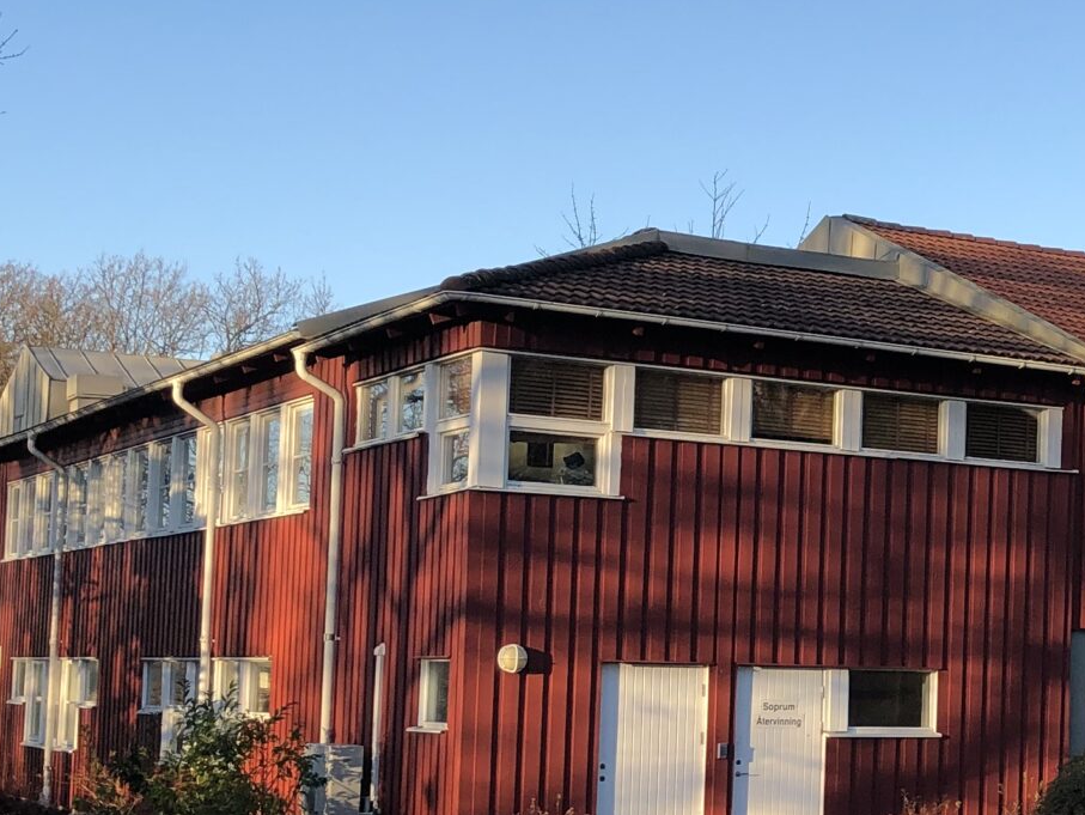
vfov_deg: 18.6
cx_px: 1148
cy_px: 571
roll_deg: -0.6
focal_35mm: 79
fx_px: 2477
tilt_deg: +4.3
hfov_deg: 23.4
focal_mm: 4
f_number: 1.8
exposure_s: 1/571
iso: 20
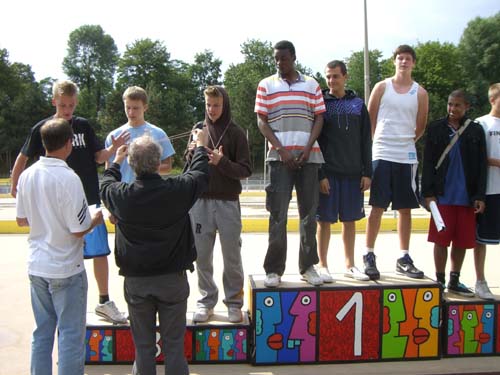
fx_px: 549
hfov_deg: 49.0
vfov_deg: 37.7
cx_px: 250
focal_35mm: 38
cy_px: 188
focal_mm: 6.2
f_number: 4.3
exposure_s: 1/320
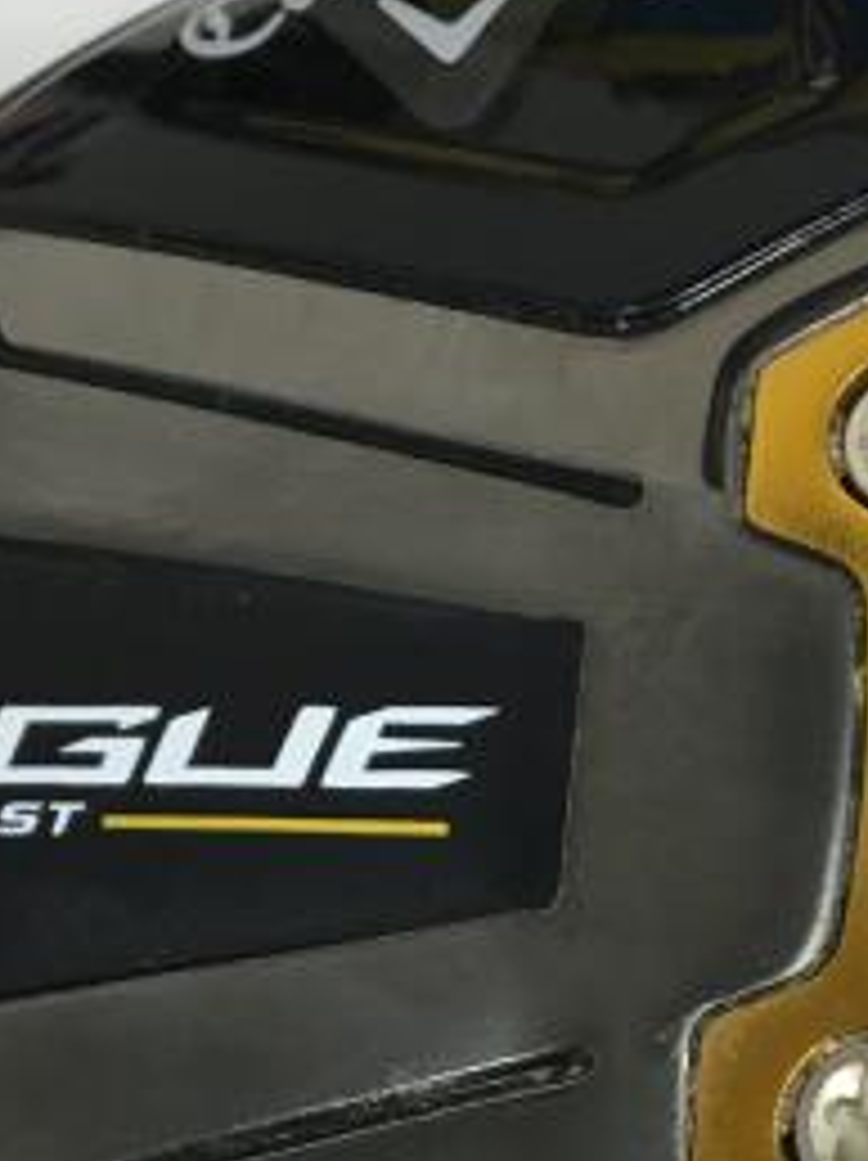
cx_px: 477
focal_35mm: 81
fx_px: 2713
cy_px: 981
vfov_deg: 23.7
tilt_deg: -80.7
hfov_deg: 18.2
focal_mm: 4.15
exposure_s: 1/30
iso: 25
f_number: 2.2
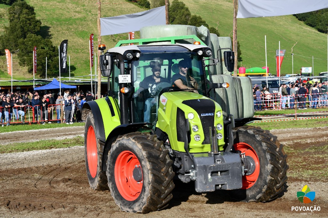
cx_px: 164
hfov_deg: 30.1
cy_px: 109
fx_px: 610
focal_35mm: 67
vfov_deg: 20.3
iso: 110
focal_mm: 45
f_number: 8
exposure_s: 1/250
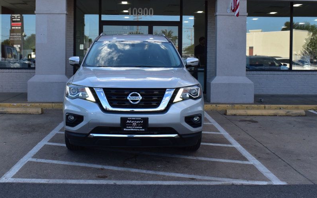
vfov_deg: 27.3
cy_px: 72
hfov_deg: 42.6
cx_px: 137
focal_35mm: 47
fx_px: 406
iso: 400
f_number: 10
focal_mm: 24
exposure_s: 1/250
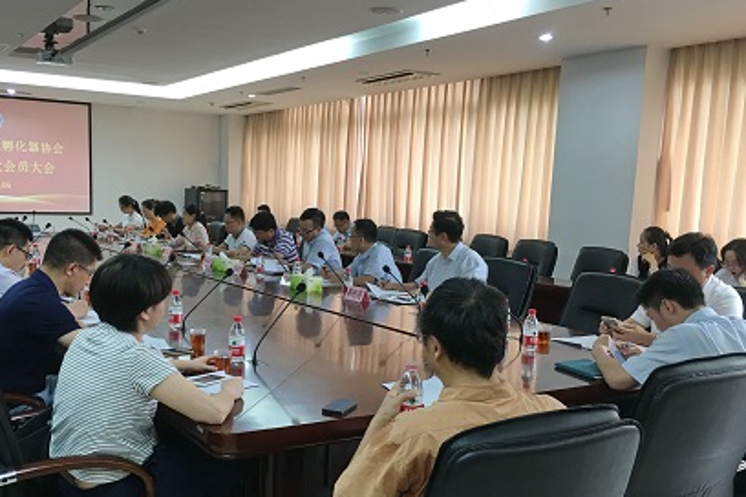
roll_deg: -1.0
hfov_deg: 51.5
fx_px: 767
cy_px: 308
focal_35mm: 37
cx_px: 293
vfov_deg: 35.8
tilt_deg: -8.6
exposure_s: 1/17
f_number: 2.2
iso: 40
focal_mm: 4.15
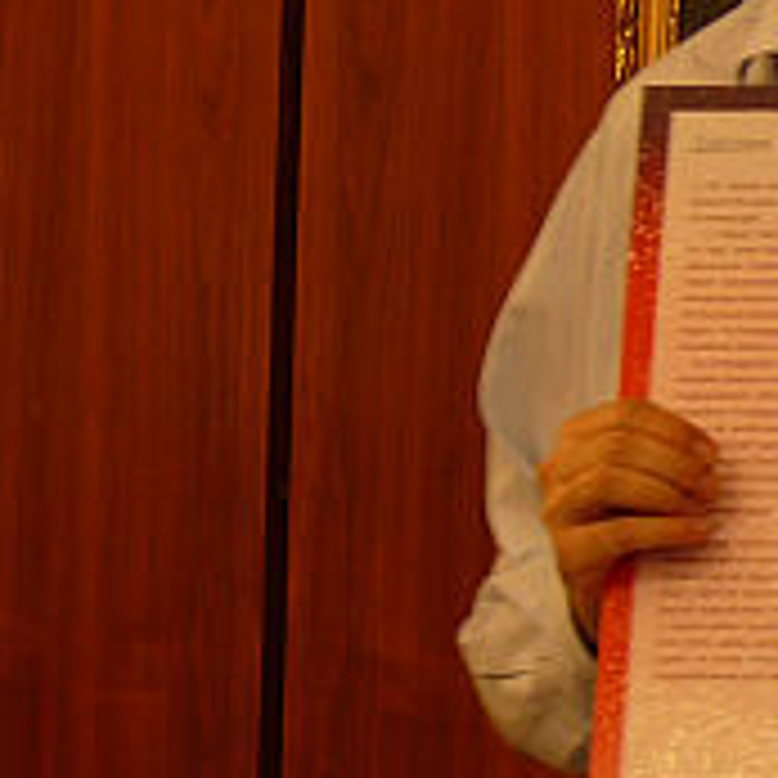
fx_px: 9205
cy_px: 144
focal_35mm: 362
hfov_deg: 4.8
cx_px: 890
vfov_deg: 4.8
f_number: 4
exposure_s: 1/30
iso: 100
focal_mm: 18.5
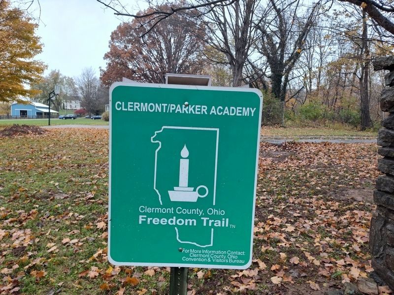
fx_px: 262
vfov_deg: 58.9
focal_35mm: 23
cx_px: 197
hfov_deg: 73.9
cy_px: 148
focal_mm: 5.56
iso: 288
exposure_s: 1/120
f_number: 1.8
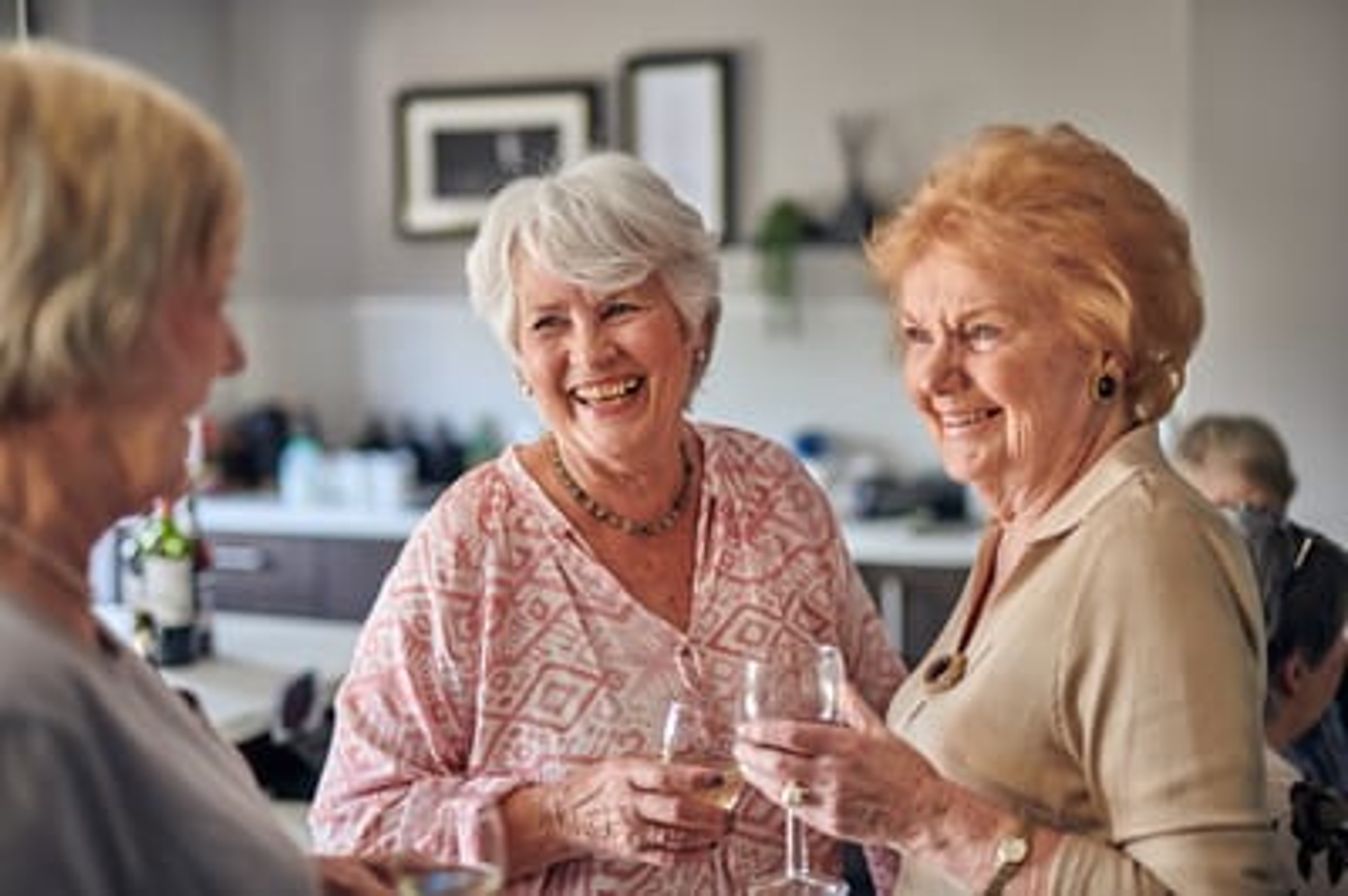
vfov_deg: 26.9
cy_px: 448
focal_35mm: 50
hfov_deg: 39.6
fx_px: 1871
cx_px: 674
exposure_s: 1/160
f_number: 1.6
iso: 400
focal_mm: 50
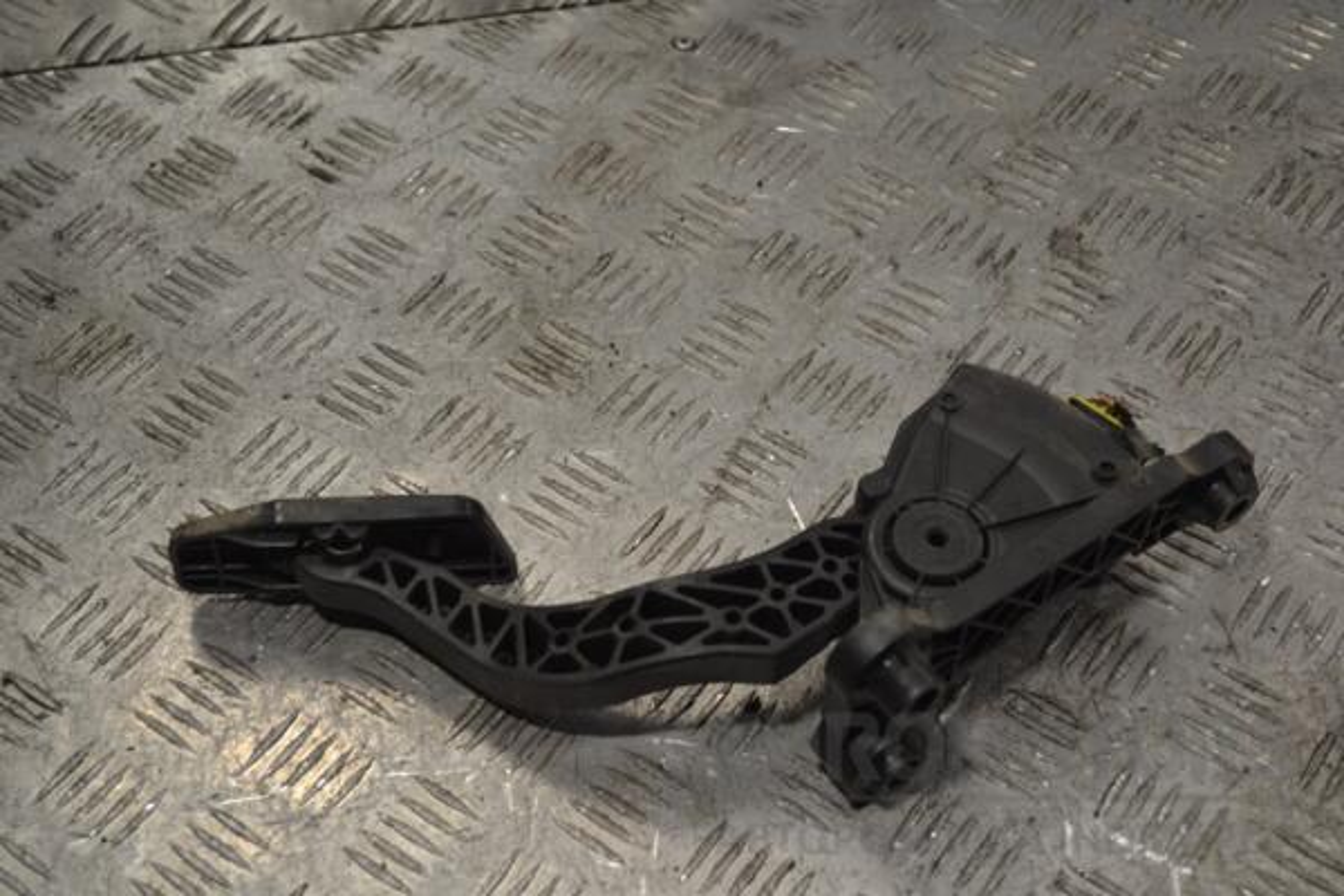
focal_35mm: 60
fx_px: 2240
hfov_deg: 33.4
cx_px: 672
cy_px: 448
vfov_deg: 22.6
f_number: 5.6
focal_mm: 40
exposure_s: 1/125
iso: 360
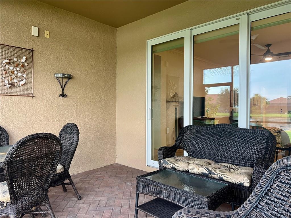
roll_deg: -0.5
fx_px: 219
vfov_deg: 53.1
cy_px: 109
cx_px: 146
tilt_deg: -1.1
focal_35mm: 26
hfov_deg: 67.3
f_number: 1.5
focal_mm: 5.7
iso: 160
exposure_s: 1/60
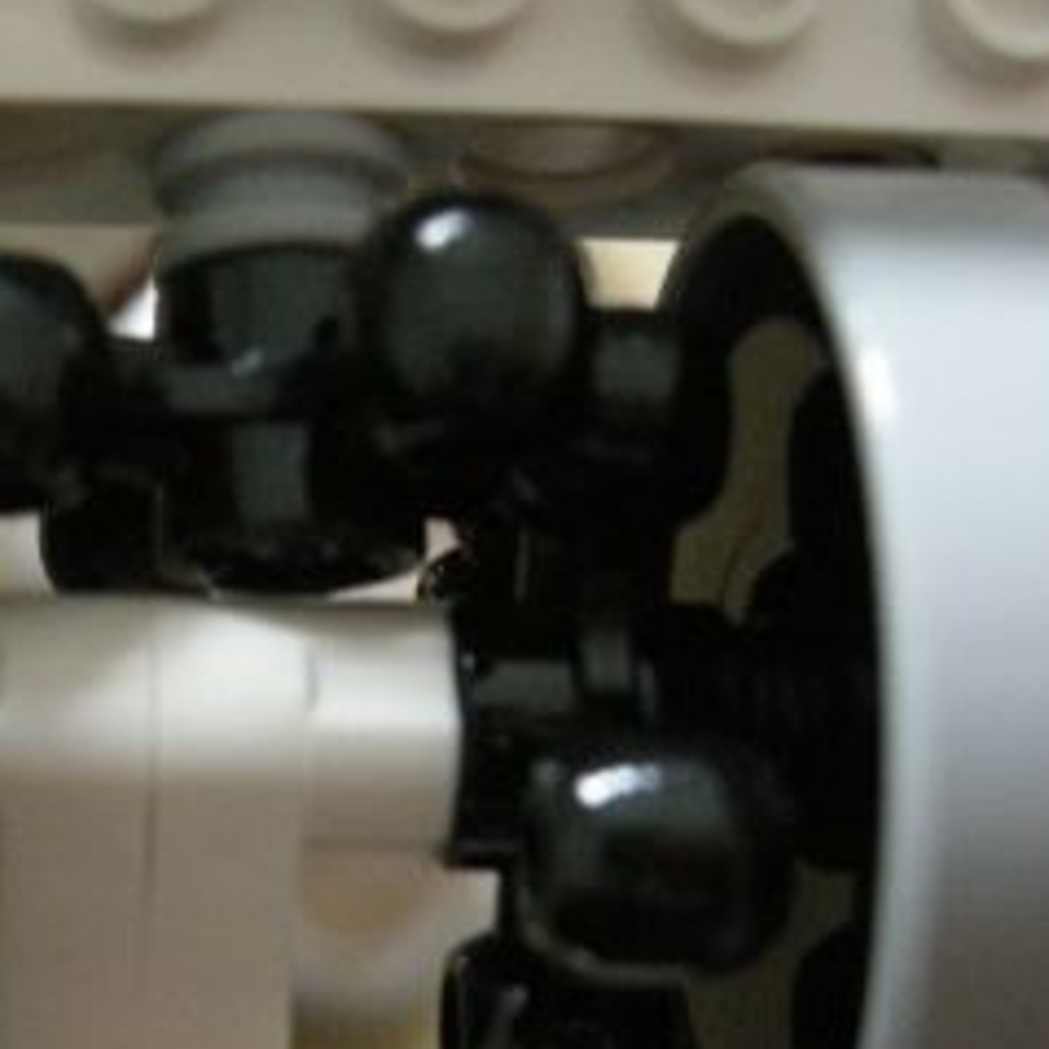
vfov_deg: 21.6
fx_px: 2743
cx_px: 250
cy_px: 680
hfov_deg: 21.4
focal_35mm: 80
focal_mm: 7.5
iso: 400
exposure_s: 1/25
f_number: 2.7
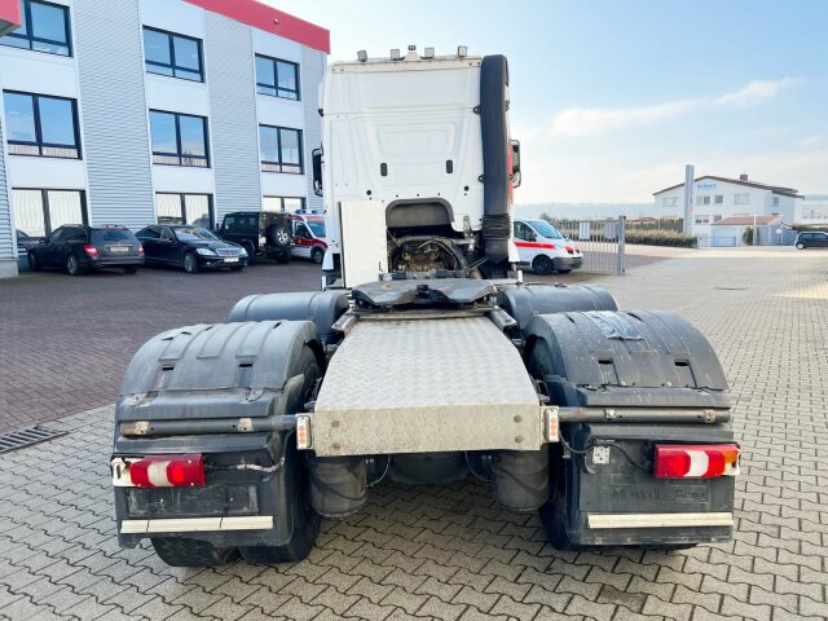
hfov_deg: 67.3
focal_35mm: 26
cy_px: 310
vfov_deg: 53.1
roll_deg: +1.4
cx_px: 414
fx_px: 622
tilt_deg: -7.0
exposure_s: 1/1361
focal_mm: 5.7
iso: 50
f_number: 1.5
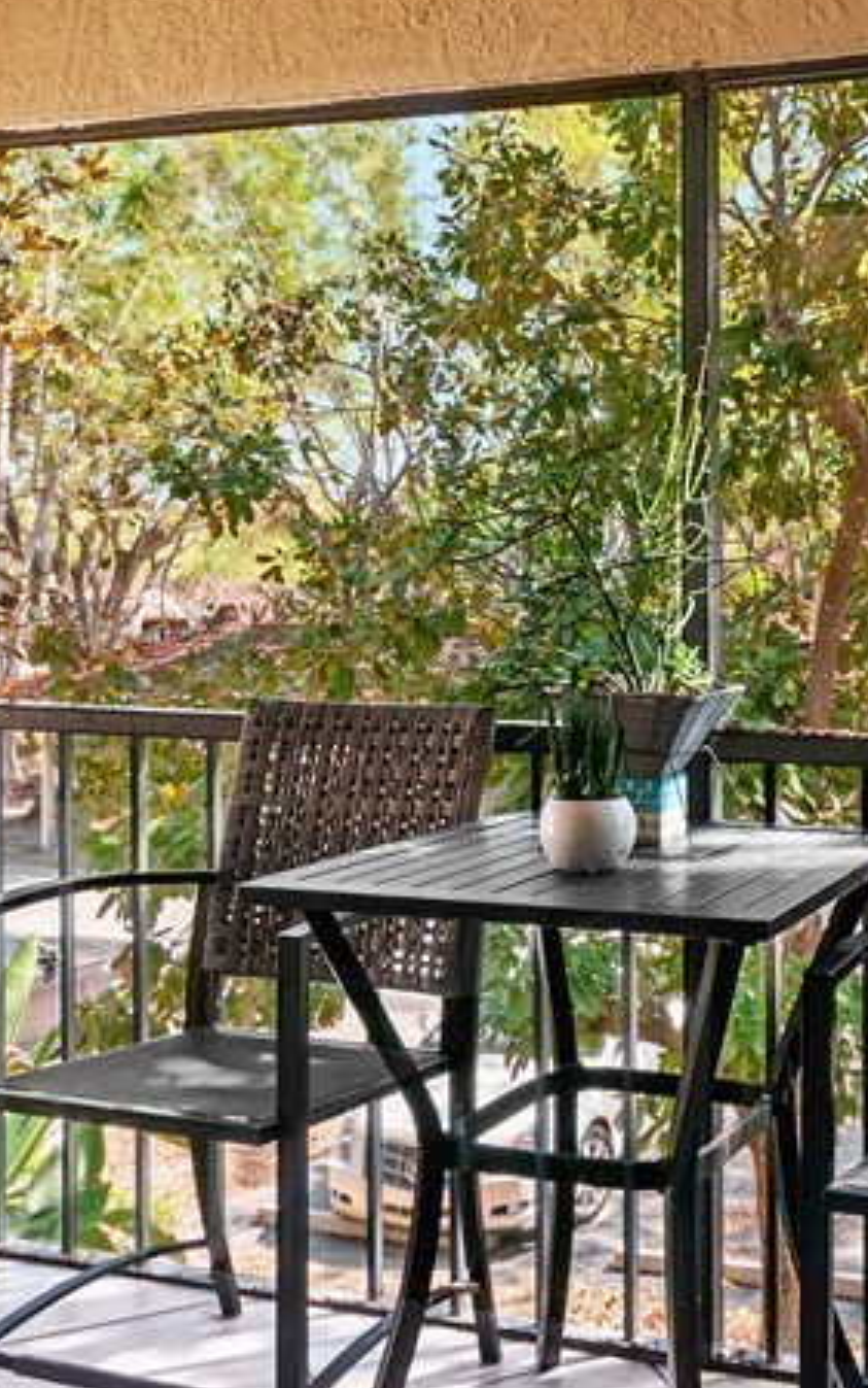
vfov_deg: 52.7
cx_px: 849
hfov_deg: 32.0
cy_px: 748
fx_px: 1399
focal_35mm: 37
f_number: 5.6
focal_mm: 10
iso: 200
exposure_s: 1/40
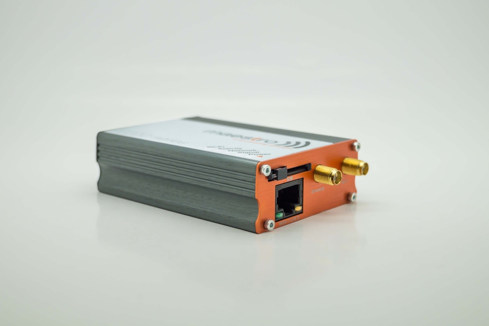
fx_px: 713
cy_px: 163
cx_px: 244
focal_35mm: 52
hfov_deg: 37.9
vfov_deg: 25.7
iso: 100
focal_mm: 35
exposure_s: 1/200
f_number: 5.6
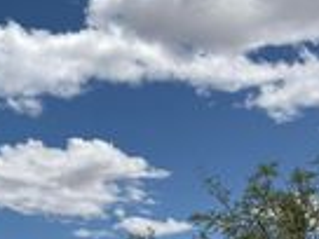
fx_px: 811
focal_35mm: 88
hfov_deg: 20.5
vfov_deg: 16.3
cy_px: 268
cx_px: -84
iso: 80
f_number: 1.78
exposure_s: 1/10309
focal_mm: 6.76
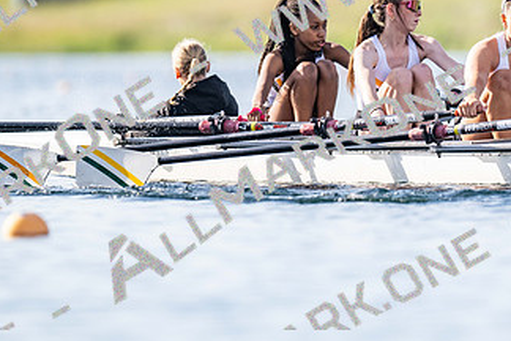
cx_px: 429
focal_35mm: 1074
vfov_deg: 1.3
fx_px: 15244
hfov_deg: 1.9
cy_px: 59
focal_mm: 600
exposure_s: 1/2500
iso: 800
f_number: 5.6
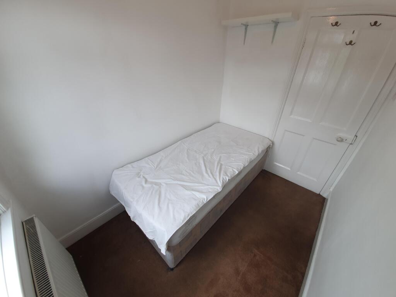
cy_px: 148
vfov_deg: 89.9
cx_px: 198
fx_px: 149
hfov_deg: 106.2
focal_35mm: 13
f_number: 2.2
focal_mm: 1.8
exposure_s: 1/100
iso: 64
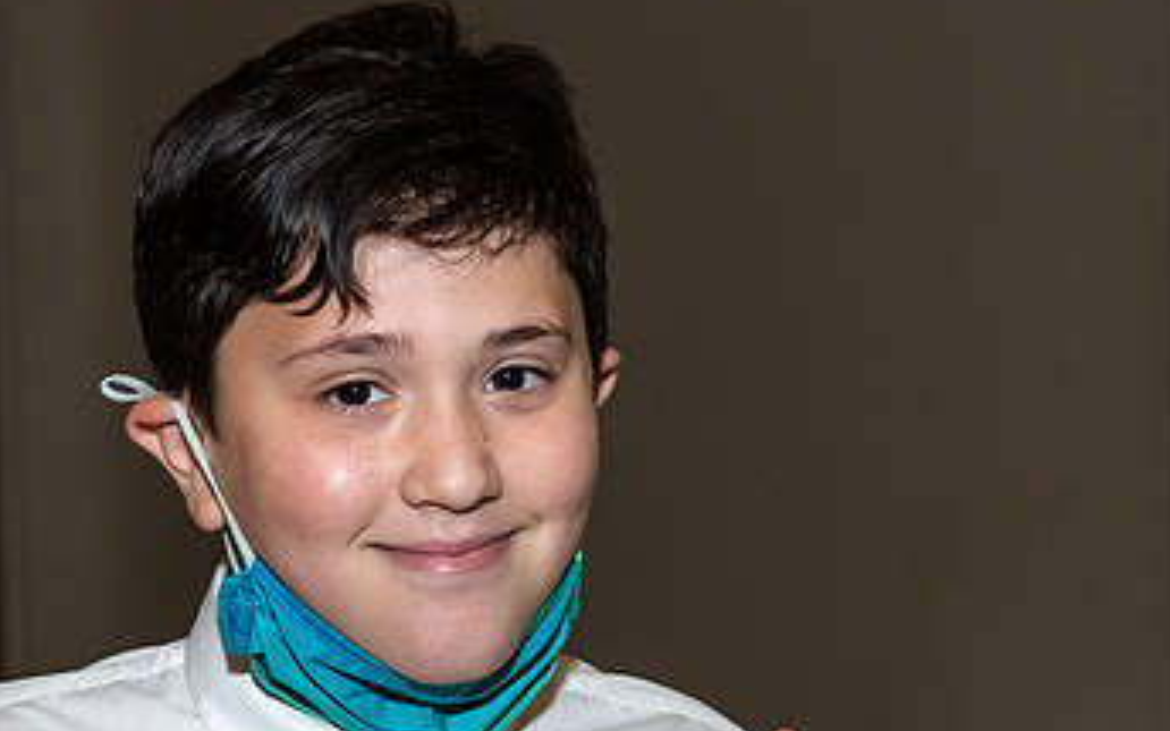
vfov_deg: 9.3
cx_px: 430
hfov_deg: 14.8
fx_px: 4496
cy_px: 690
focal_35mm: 141
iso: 500
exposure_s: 1/250
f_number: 5.6
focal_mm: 45
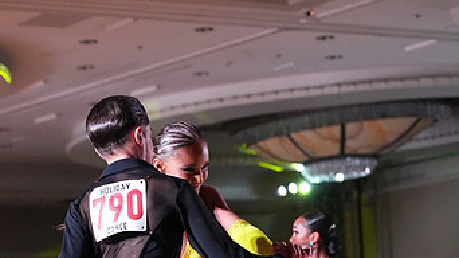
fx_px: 2032
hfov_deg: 12.9
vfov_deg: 7.2
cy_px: 375
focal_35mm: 167
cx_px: 201
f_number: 5
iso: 10000
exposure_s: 1/400
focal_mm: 94
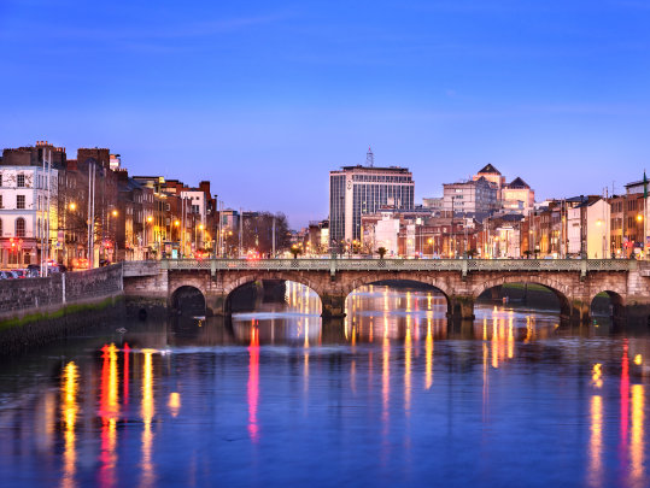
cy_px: 245
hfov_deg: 18.4
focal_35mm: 107
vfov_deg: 13.9
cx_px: 359
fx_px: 2011
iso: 100
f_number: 9
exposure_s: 3
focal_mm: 98
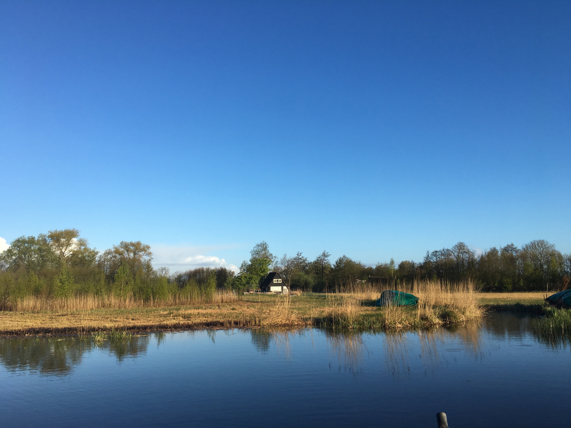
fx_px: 478
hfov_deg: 61.7
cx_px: 286
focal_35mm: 29
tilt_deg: +8.2
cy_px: 214
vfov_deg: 48.2
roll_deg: +2.8
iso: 25
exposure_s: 1/1282
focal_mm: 4.15
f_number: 2.2
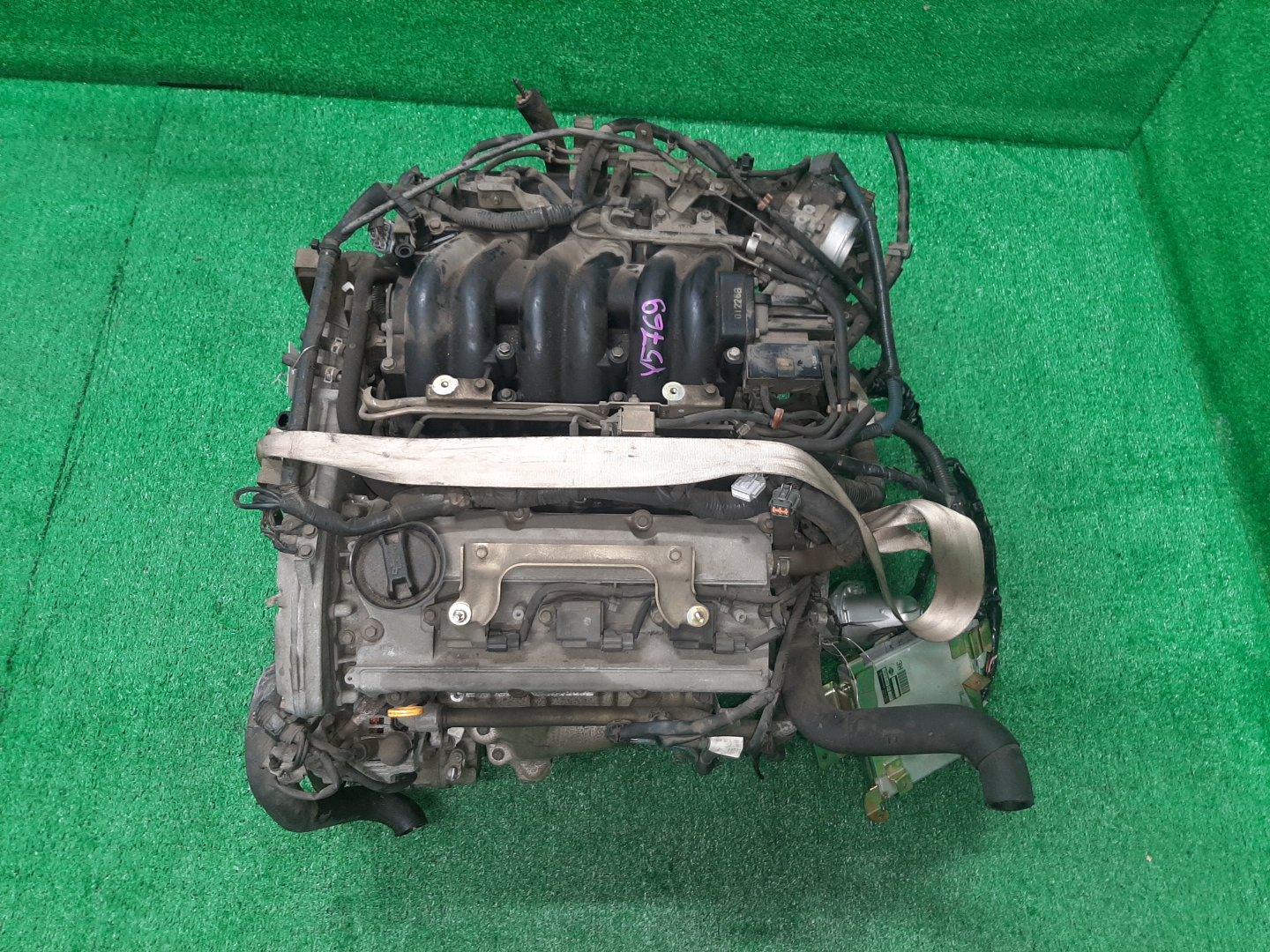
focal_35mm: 26
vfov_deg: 53.1
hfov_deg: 67.3
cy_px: 476
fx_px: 954
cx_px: 635
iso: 141
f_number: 1.7
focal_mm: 3.93
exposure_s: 1/50
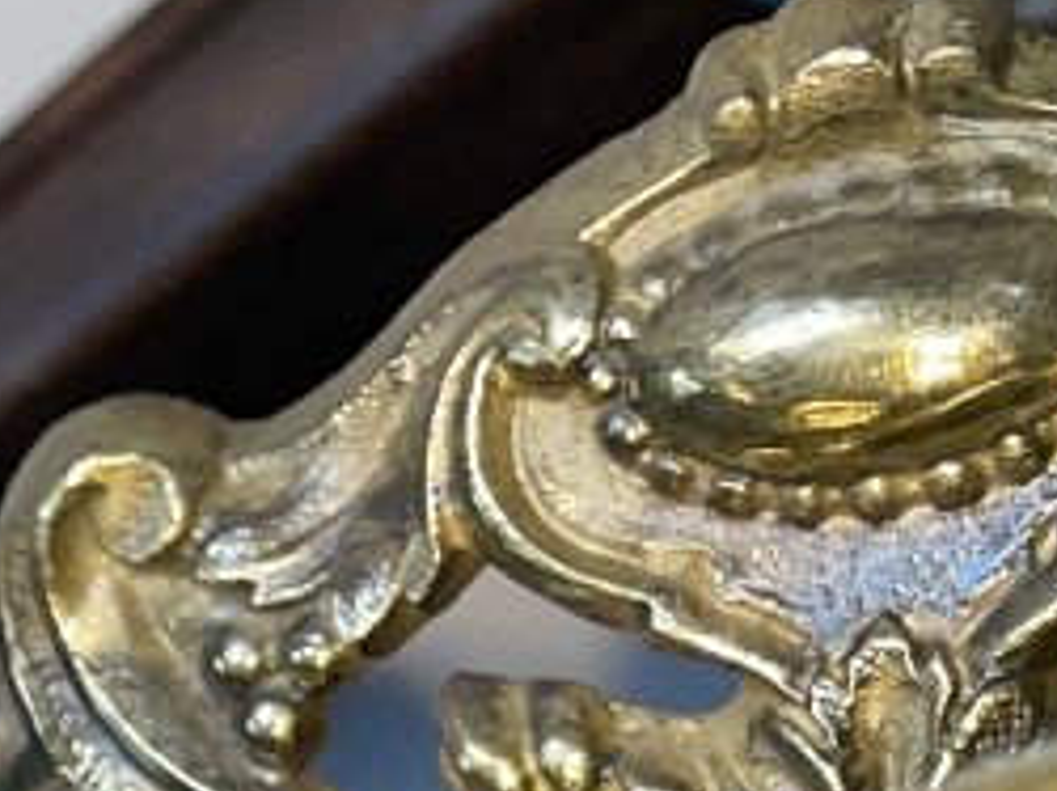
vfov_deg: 10.7
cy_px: 1641
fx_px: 3813
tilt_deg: +27.1
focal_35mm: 125
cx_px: -1319
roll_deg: +3.0
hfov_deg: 12.8
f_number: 1.6
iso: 32
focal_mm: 4.2
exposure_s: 1/57
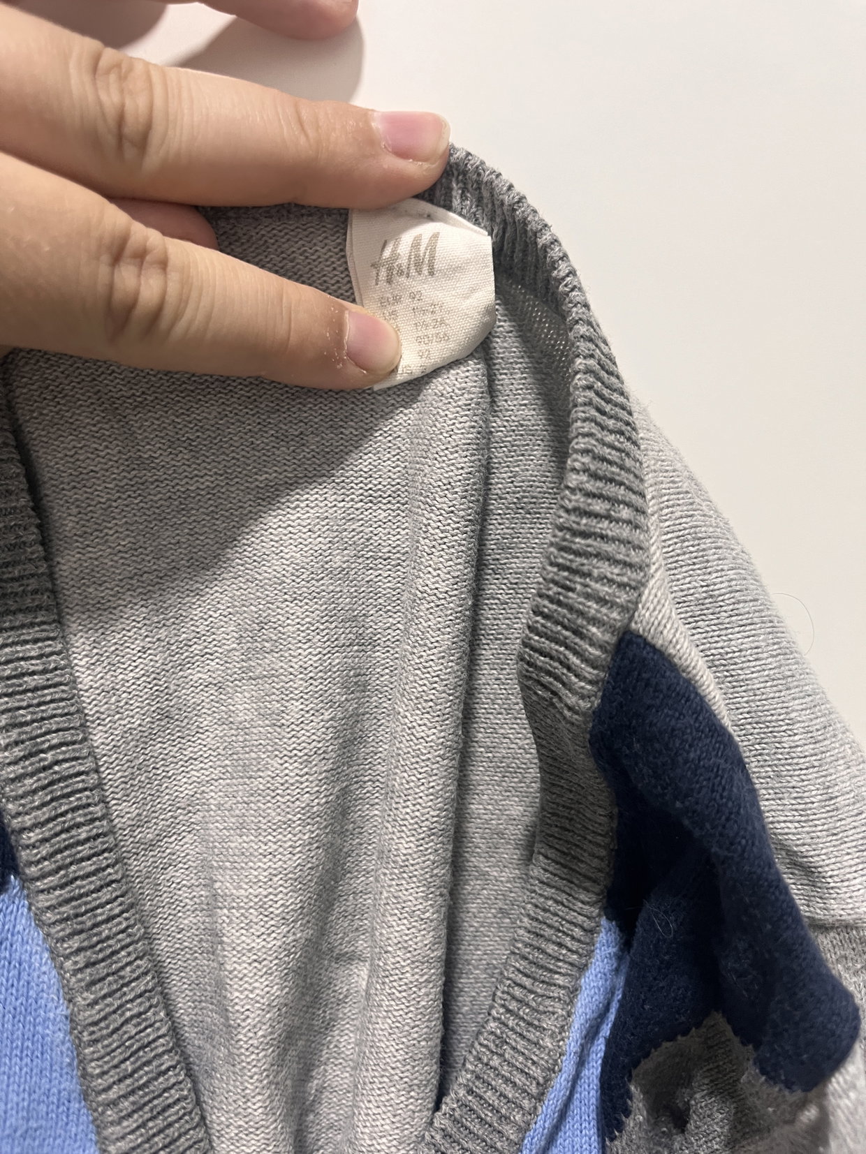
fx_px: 867
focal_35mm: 26
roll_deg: +12.2
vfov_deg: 67.3
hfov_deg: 53.1
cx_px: 433
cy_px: 577
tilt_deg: -8.3
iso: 125
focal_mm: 5.1
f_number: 1.6
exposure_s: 1/50
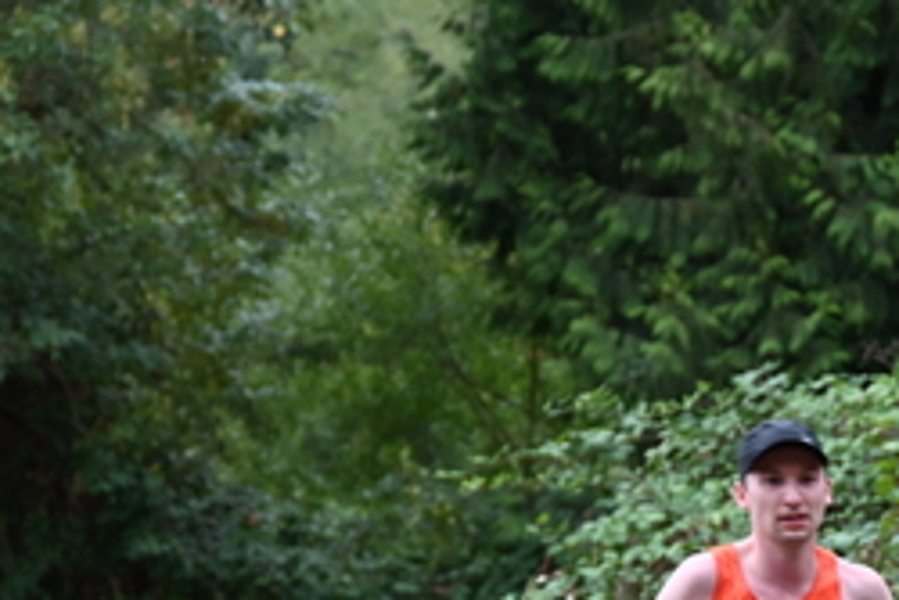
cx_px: 784
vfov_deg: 5.4
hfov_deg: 8.1
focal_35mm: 253
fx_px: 6321
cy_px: 627
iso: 1000
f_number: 6.3
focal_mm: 115
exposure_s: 1/125
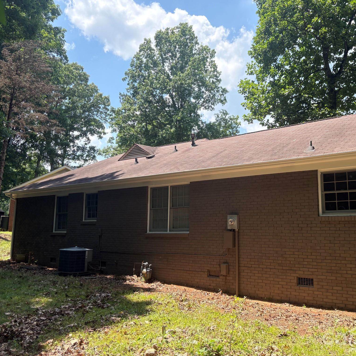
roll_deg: +1.4
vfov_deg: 52.5
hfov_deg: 52.0
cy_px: 176
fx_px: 361
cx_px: 223
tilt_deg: +9.0
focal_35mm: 31
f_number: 1.6
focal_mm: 5.96
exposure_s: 1/1311
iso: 64
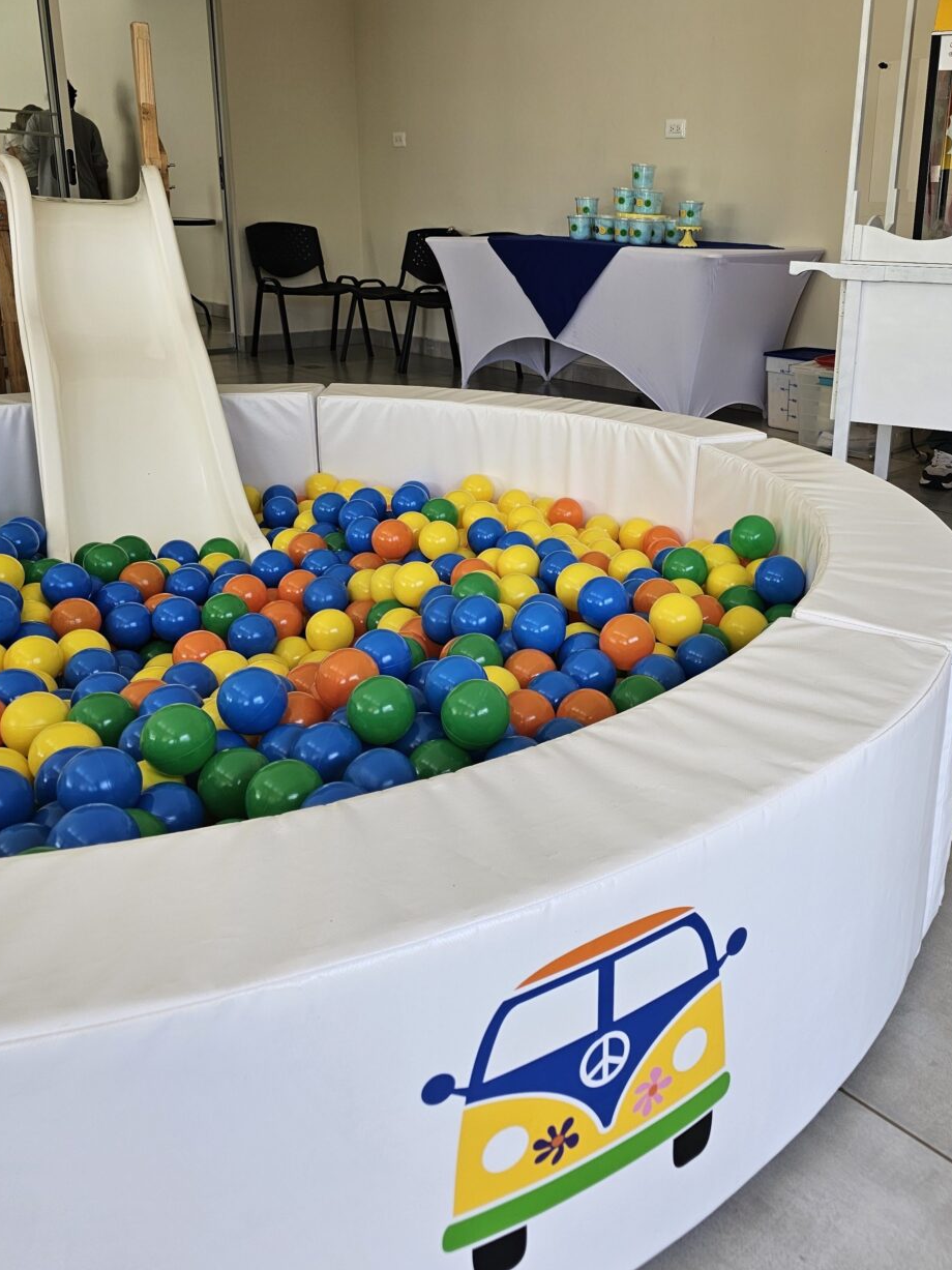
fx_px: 1100
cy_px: 541
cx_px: 595
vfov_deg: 59.7
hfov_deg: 46.4
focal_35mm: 30
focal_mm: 6.3
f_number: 1.7
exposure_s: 1/180
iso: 32
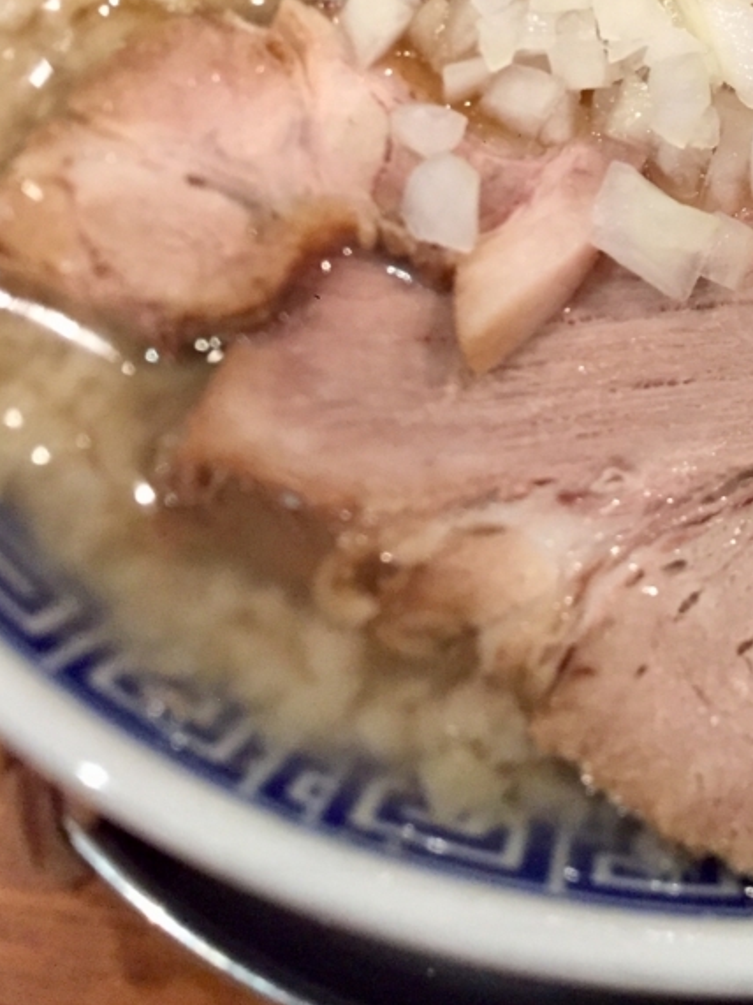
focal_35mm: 52
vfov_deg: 34.9
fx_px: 1509
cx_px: 647
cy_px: 114
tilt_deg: -51.1
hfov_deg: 27.2
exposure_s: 1/24
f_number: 2.2
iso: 250
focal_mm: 4.15
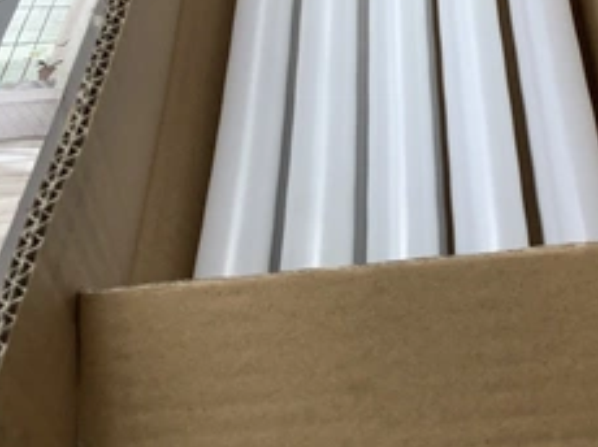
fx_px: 932
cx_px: 439
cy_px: 140
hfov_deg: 34.9
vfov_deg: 26.8
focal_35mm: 54
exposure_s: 1/1942
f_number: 2.4
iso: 25
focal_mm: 3.3
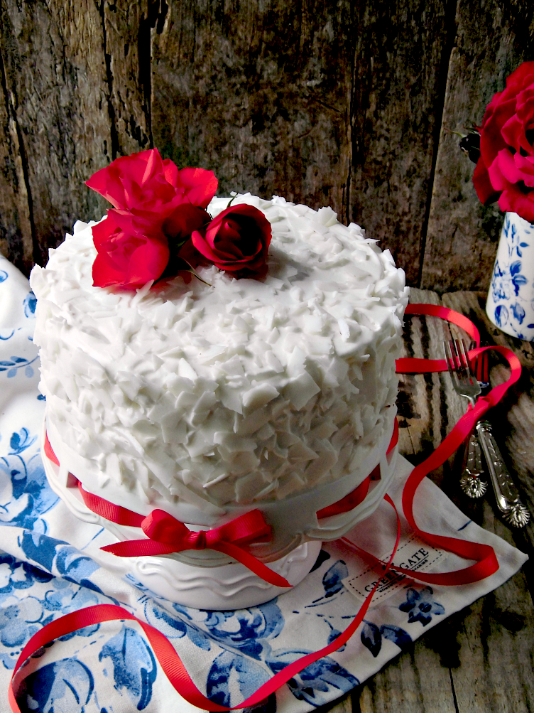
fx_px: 987
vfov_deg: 39.7
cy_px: 360
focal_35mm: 48
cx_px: 263
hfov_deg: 30.3
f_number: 3.4
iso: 100
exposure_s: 1/60
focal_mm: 8.3
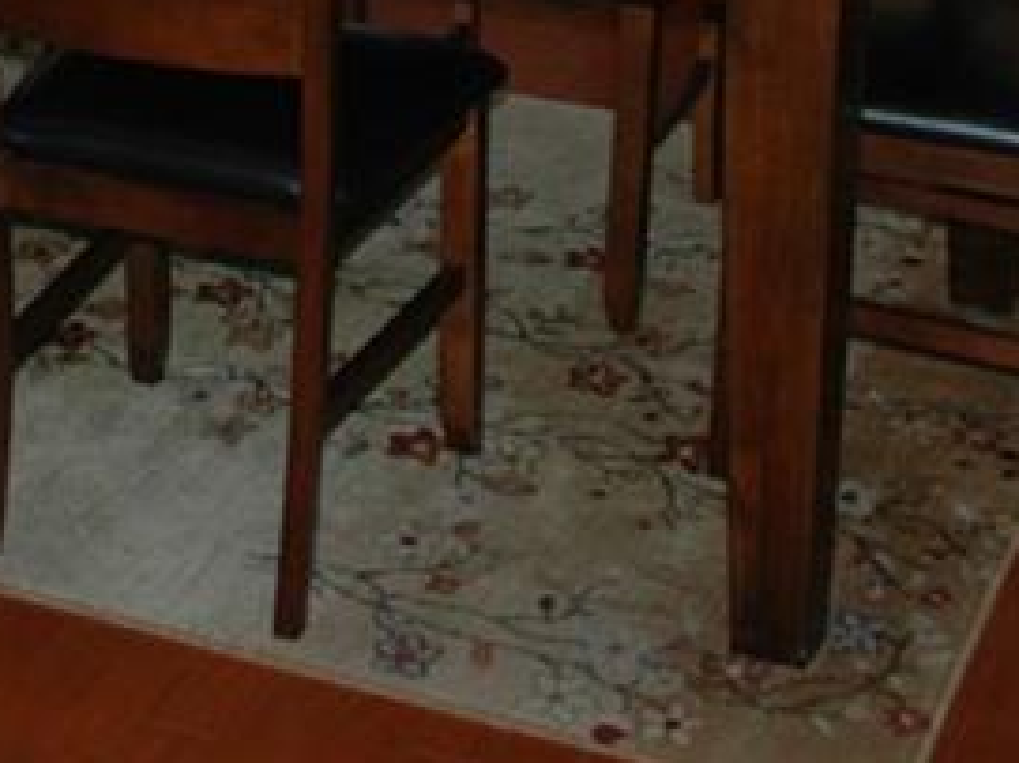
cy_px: -479
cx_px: 214
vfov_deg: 13.9
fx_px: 2884
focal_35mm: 98
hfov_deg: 19.8
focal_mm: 18
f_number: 2.8
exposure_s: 1/60
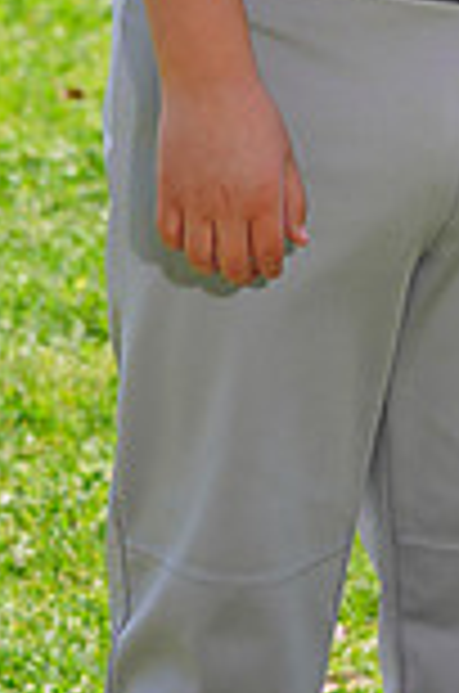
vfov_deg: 3.8
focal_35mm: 540
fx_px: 10373
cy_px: -526
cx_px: 788
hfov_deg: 2.5
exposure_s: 1/160
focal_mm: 143
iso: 200
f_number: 8
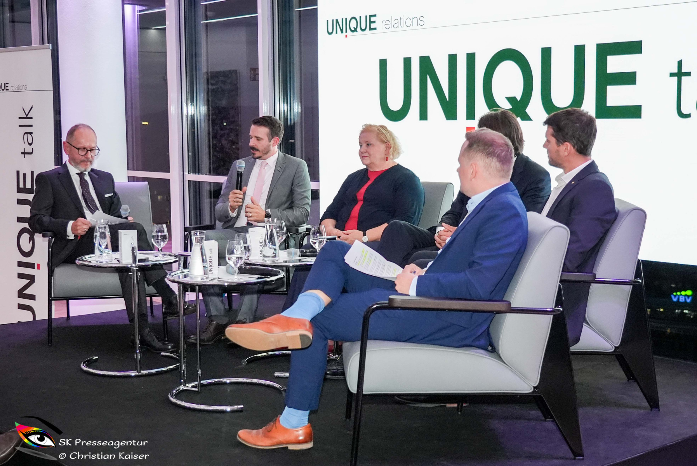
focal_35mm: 54
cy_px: 233
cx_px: 348
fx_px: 1046
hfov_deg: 36.8
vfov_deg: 25.1
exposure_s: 1/400
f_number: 4
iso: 3200
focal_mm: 36
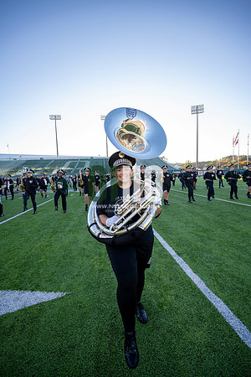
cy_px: 188
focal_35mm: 14
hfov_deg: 81.2
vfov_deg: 104.3
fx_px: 146
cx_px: 126
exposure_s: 1/500
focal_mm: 14
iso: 320
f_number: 4
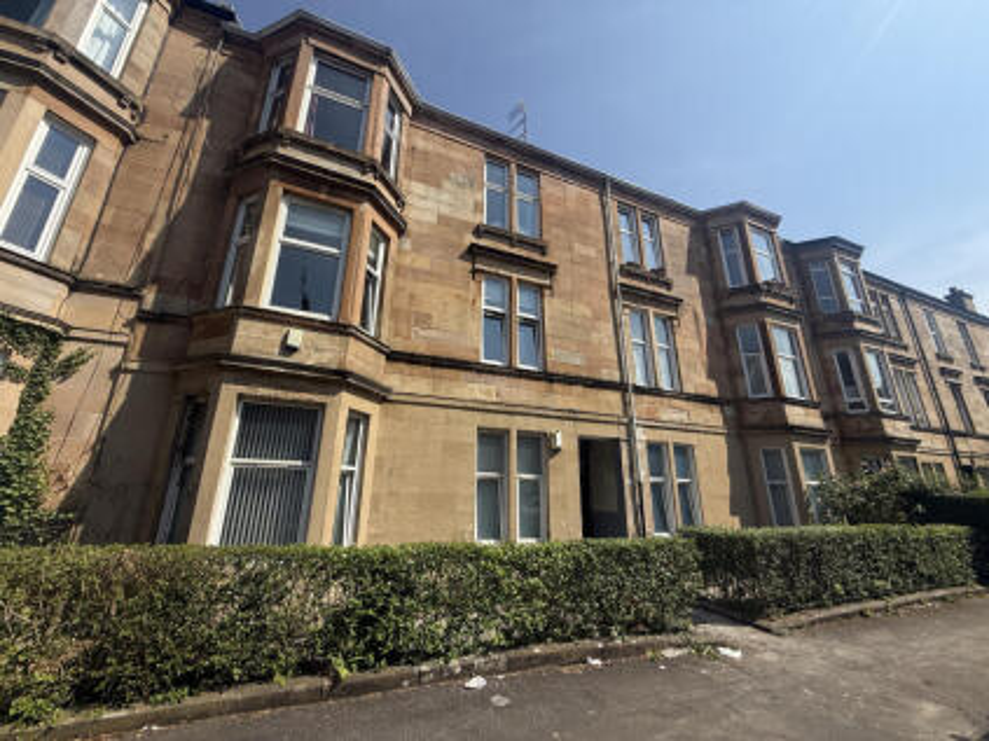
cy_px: 370
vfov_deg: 85.6
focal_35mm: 14
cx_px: 494
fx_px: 400
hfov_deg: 102.1
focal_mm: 2.22
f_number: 2.2
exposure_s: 1/2611
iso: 50
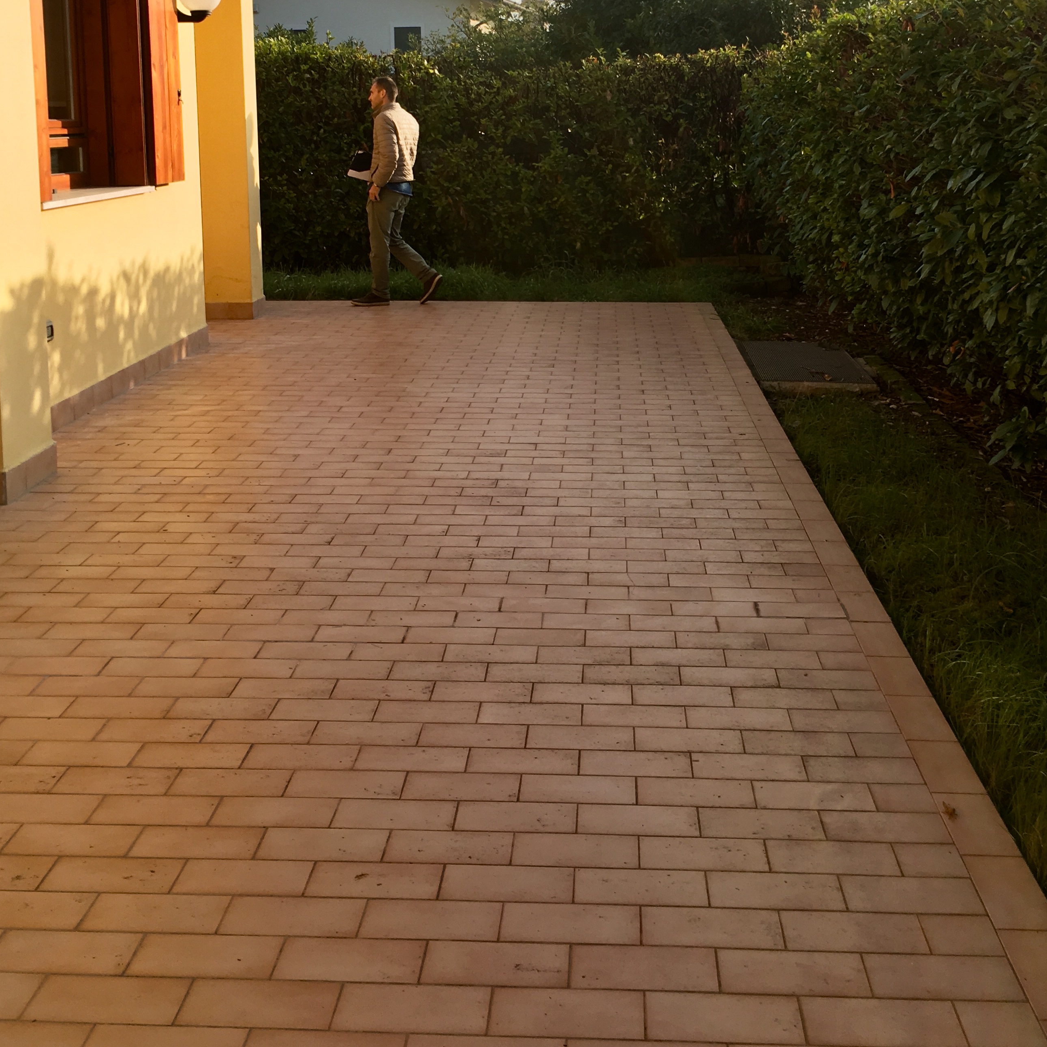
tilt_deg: -6.4
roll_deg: +1.1
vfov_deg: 40.7
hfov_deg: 41.8
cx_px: 548
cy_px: 263
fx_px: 1369
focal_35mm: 40
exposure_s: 1/549
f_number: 2.2
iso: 25
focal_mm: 4.15
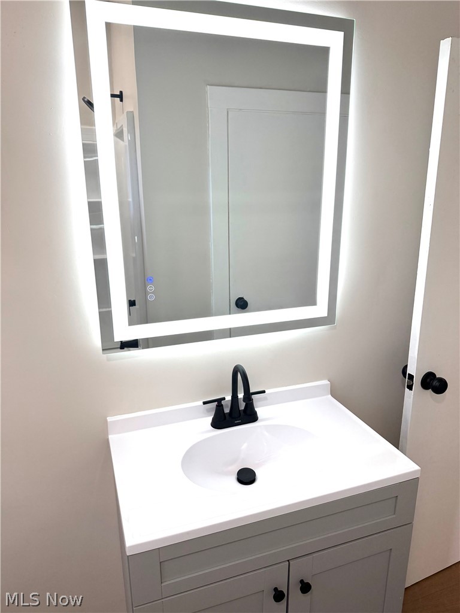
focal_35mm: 24
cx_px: 230
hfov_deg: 56.8
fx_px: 425
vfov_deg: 71.6
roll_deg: +0.3
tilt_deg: -15.8
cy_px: 306
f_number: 1.78
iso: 160
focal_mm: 6.76
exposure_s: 1/226
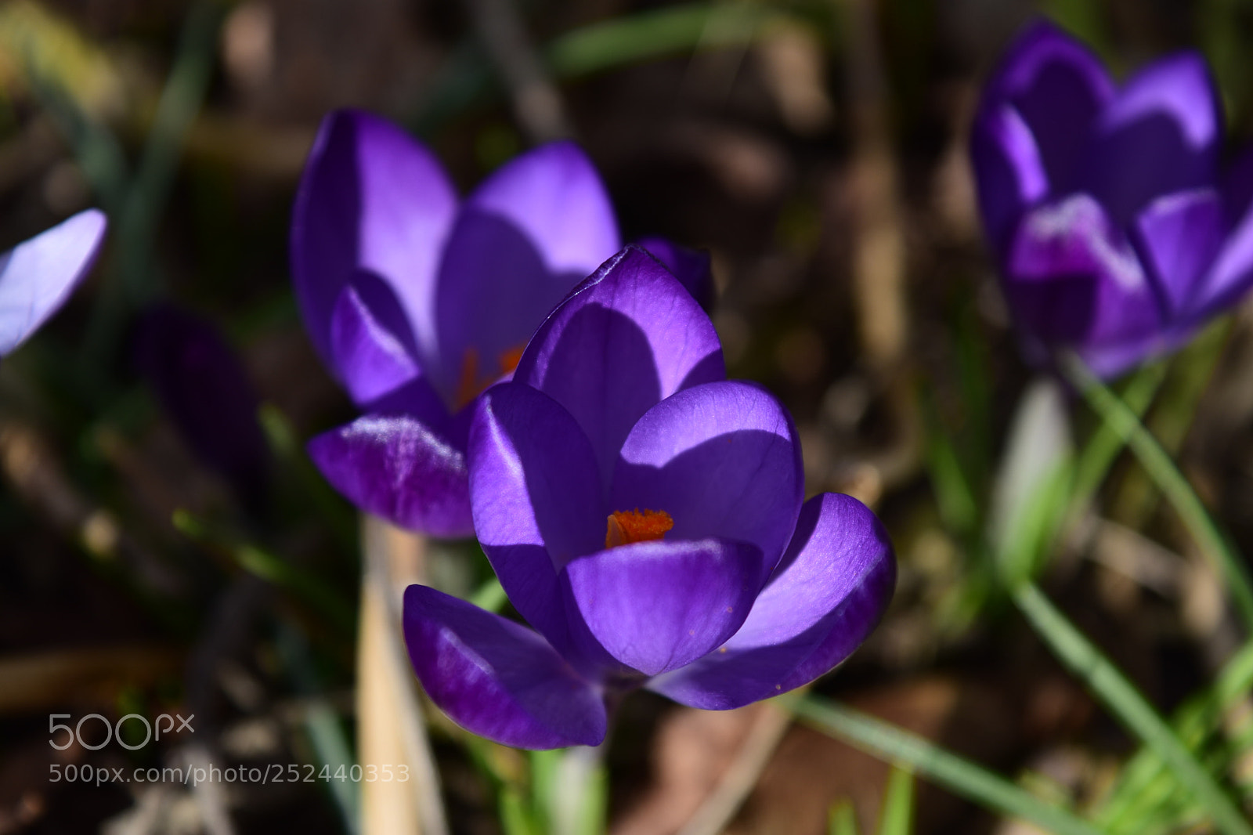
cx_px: 626
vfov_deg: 16.5
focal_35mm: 82
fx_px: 2871
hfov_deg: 24.6
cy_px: 418
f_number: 5.6
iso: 100
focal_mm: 55
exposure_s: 1/500
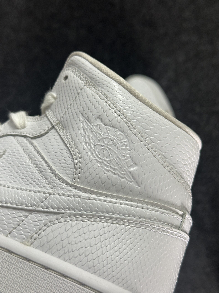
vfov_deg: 39.7
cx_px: 110
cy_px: 146
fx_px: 405
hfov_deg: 30.3
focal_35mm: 48
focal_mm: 6.86
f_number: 1.78
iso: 100
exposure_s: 1/50
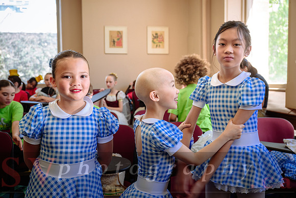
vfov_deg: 38.4
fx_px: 284
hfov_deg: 55.1
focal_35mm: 34
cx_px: 148
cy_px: 99
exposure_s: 1/100
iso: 320
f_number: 4
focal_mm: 34.5
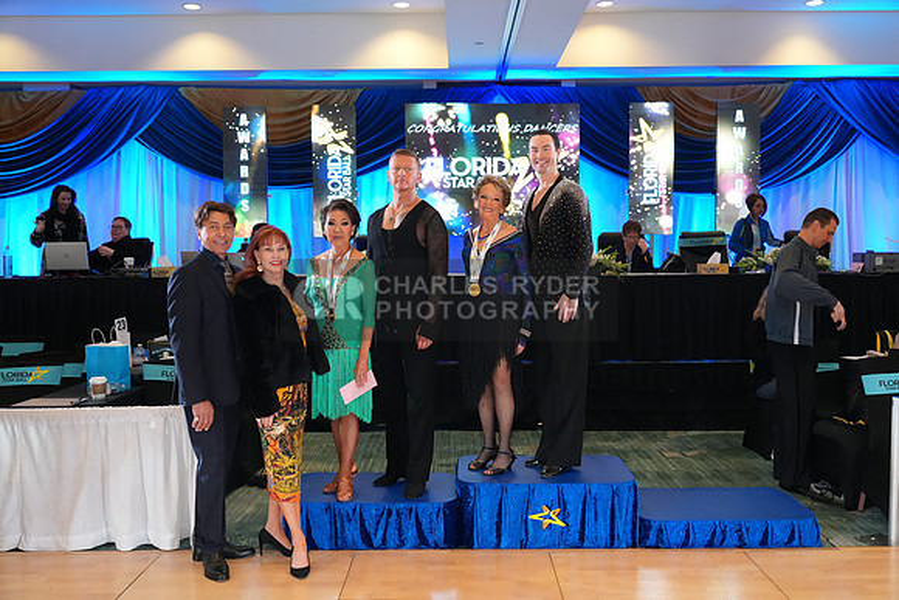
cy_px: 300
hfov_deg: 60.3
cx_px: 450
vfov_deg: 42.3
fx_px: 774
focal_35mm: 31
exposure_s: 1/250
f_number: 4
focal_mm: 31
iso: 3200
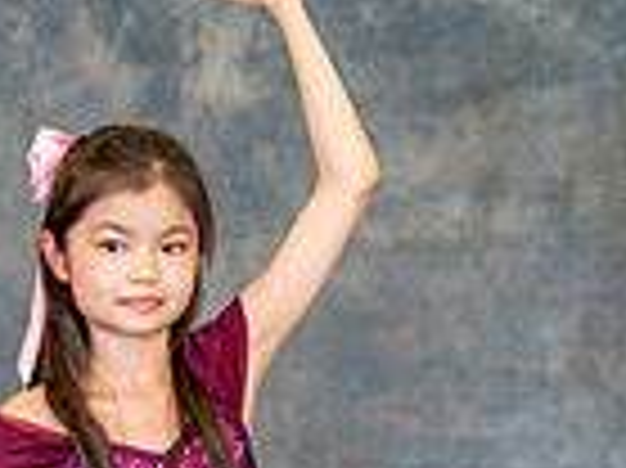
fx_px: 4770
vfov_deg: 5.5
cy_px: 788
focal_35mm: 264
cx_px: 81
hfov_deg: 7.5
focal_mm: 85
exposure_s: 1/200
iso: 640
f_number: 1.4
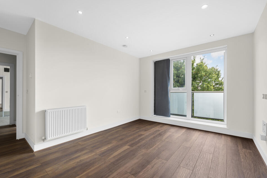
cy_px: 94
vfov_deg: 77.2
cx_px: 138
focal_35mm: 15
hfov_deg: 100.4
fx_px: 111
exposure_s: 1/1.67
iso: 250
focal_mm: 14
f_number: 16
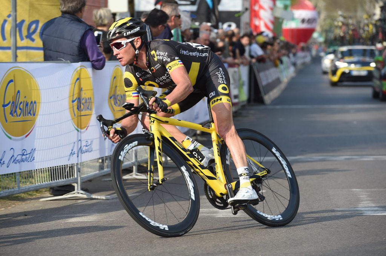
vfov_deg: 6.9
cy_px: 128
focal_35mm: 200
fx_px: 2143
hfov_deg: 10.3
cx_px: 193
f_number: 7.1
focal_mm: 200
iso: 800
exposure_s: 1/1000
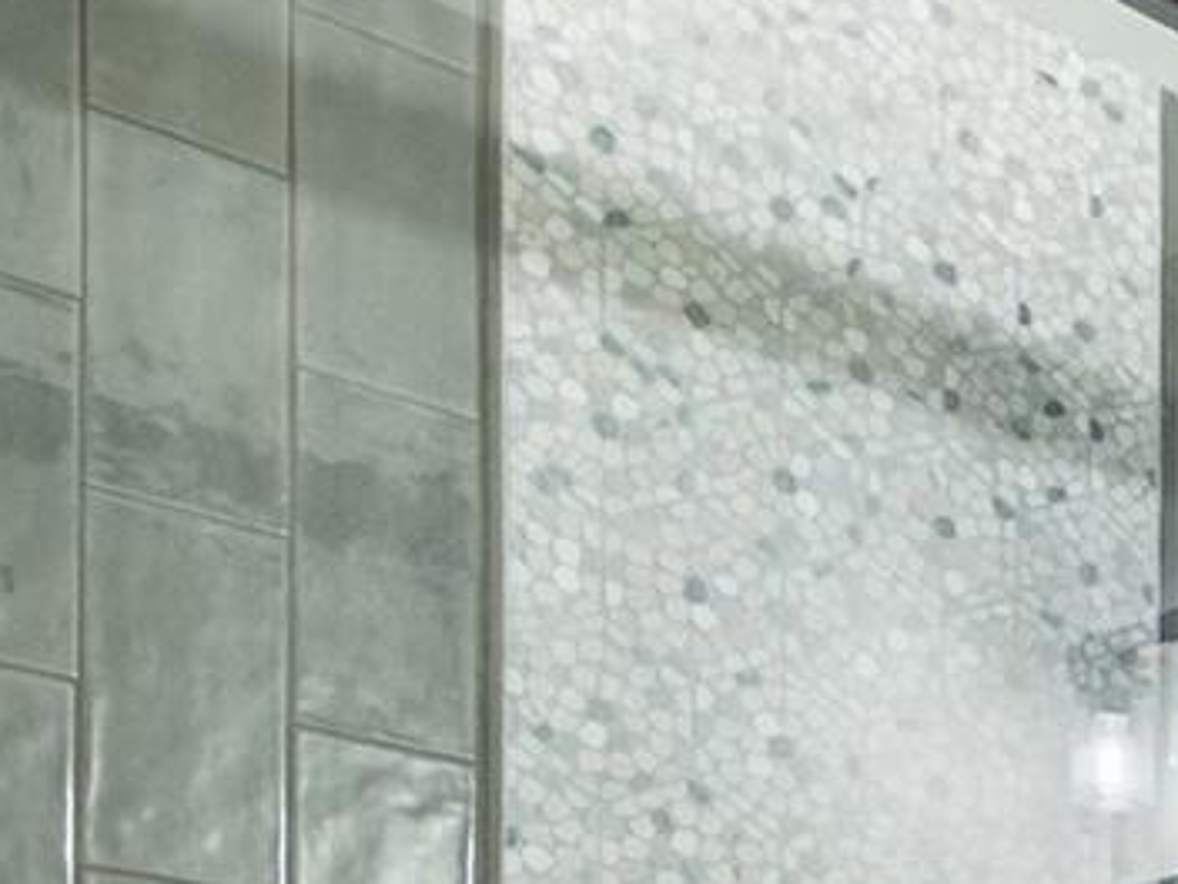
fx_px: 2382
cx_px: 2289
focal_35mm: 70
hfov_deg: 18.9
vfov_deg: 17.3
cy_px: 1579
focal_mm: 16
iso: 200
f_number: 8
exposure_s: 1/50
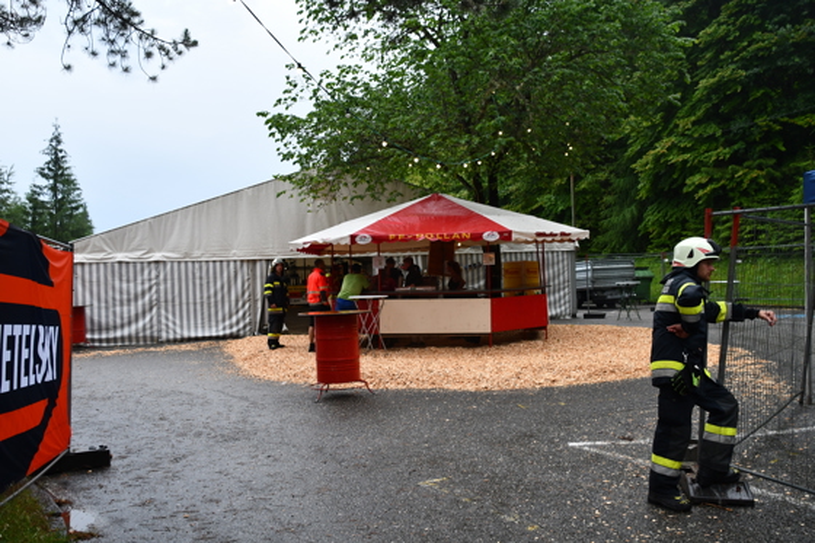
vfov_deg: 39.9
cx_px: 408
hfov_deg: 57.2
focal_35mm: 33
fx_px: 747
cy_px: 272
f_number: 3.5
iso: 500
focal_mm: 22
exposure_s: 1/250
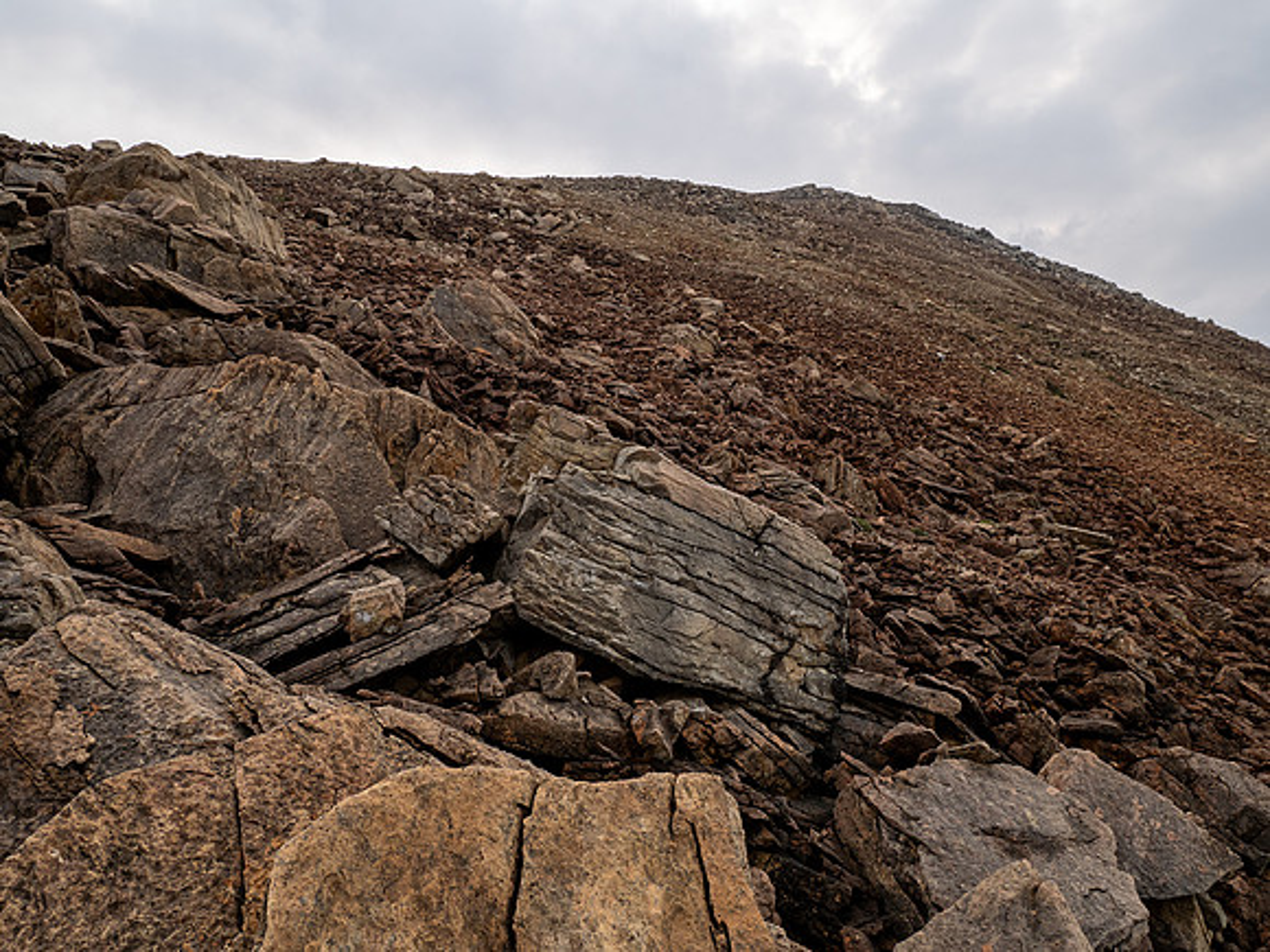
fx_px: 881
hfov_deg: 71.6
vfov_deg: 56.8
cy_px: 476
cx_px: 635
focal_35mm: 24
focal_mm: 12
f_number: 8
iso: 200
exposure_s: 1/250
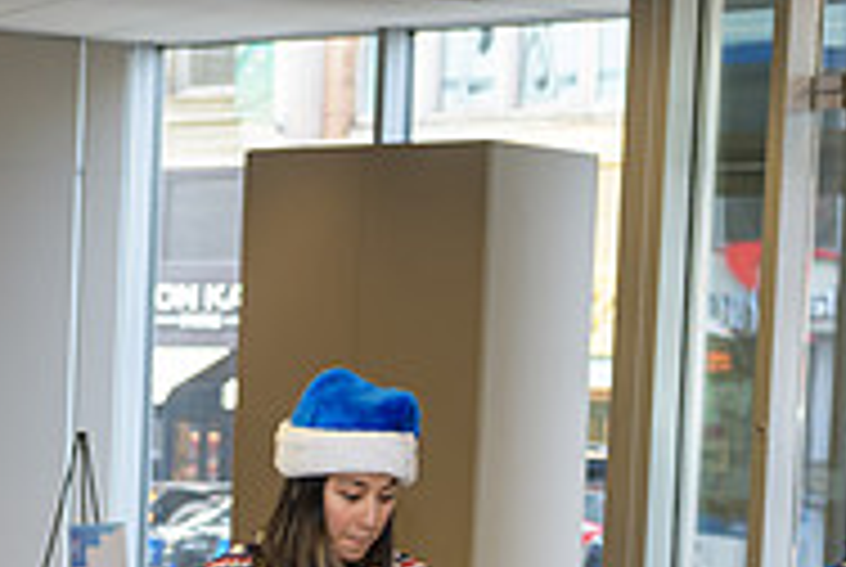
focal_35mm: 148
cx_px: 297
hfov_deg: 13.8
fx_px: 3483
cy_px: 722
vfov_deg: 9.2
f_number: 3.2
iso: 400
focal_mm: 48
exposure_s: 1/125
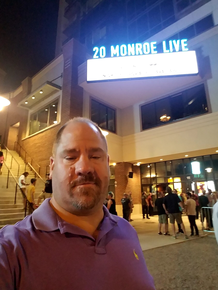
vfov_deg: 79.0
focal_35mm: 21
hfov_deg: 63.4
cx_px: 109
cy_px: 145
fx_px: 176
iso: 320
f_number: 1.7
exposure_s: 1/12
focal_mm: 2.1
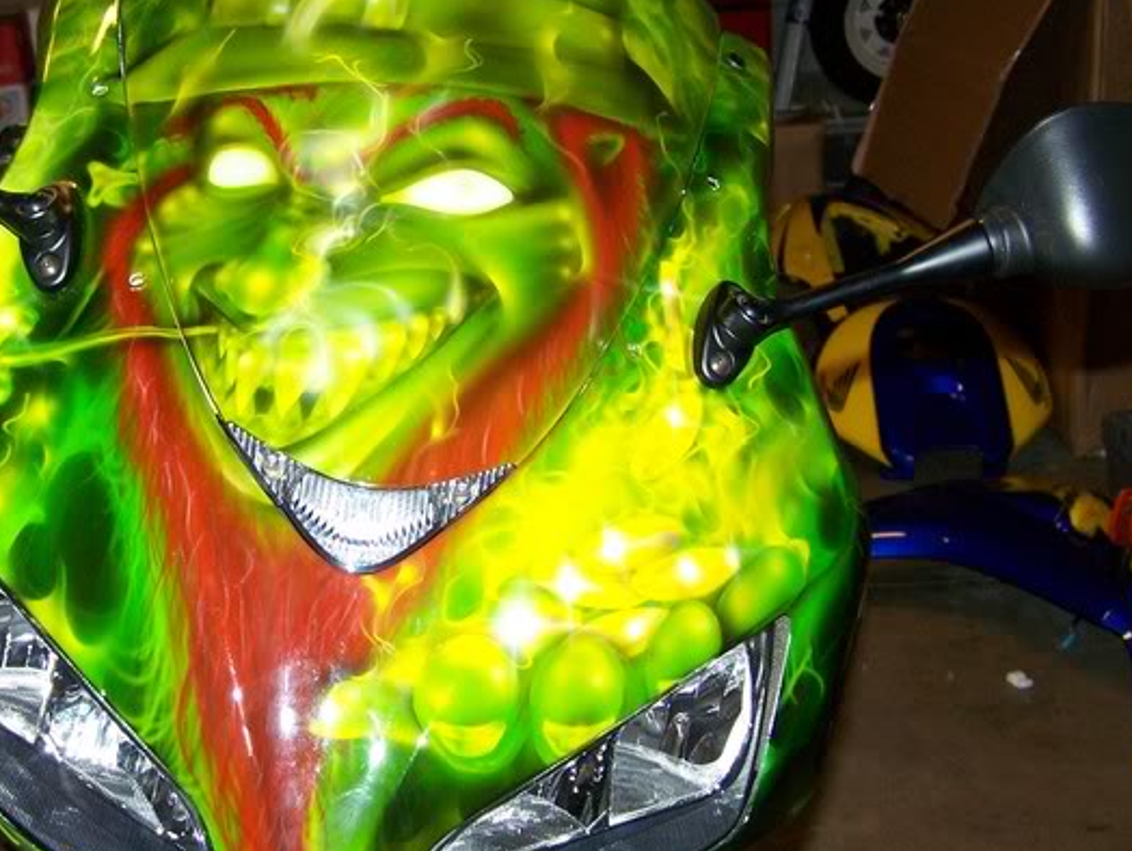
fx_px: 1898
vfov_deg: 25.3
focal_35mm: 58
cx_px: 326
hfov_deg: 32.7
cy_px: 455
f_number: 2.8
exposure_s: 1/60
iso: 200
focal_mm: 6.3
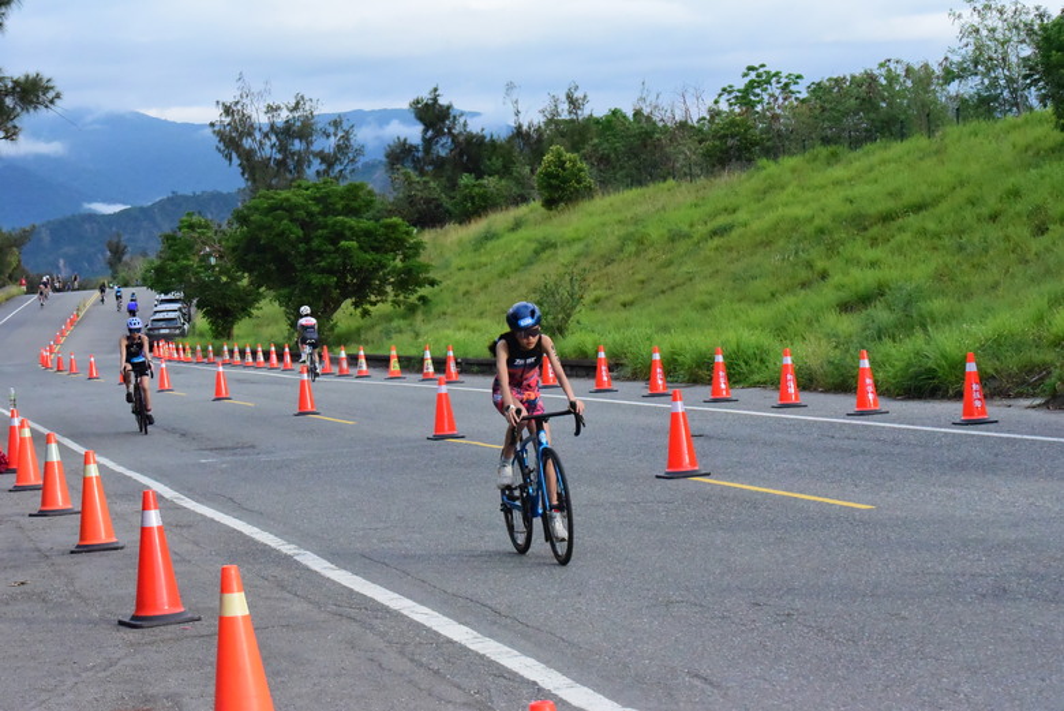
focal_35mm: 95
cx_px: 532
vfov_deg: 14.4
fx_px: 2809
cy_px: 356
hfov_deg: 21.4
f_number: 13
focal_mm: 95
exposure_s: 1/2500
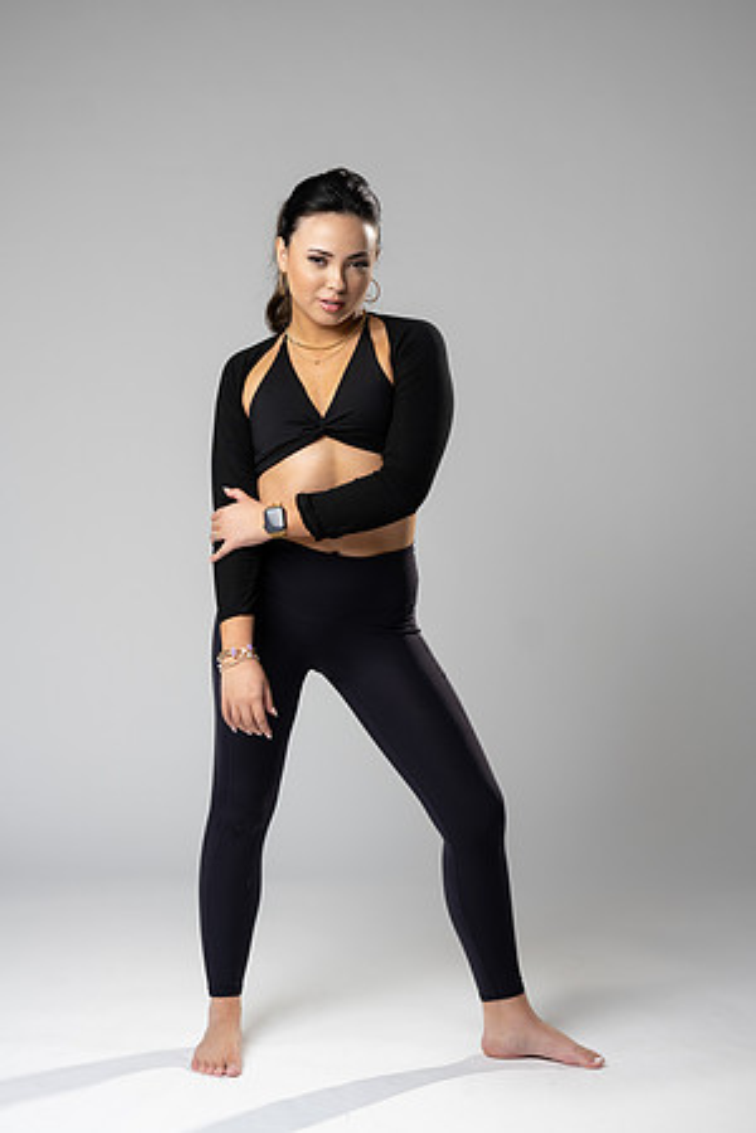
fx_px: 2677
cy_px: 566
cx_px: 378
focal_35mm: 85
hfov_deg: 16.1
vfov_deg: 23.9
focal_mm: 85
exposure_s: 1/125
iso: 200
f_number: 2.8
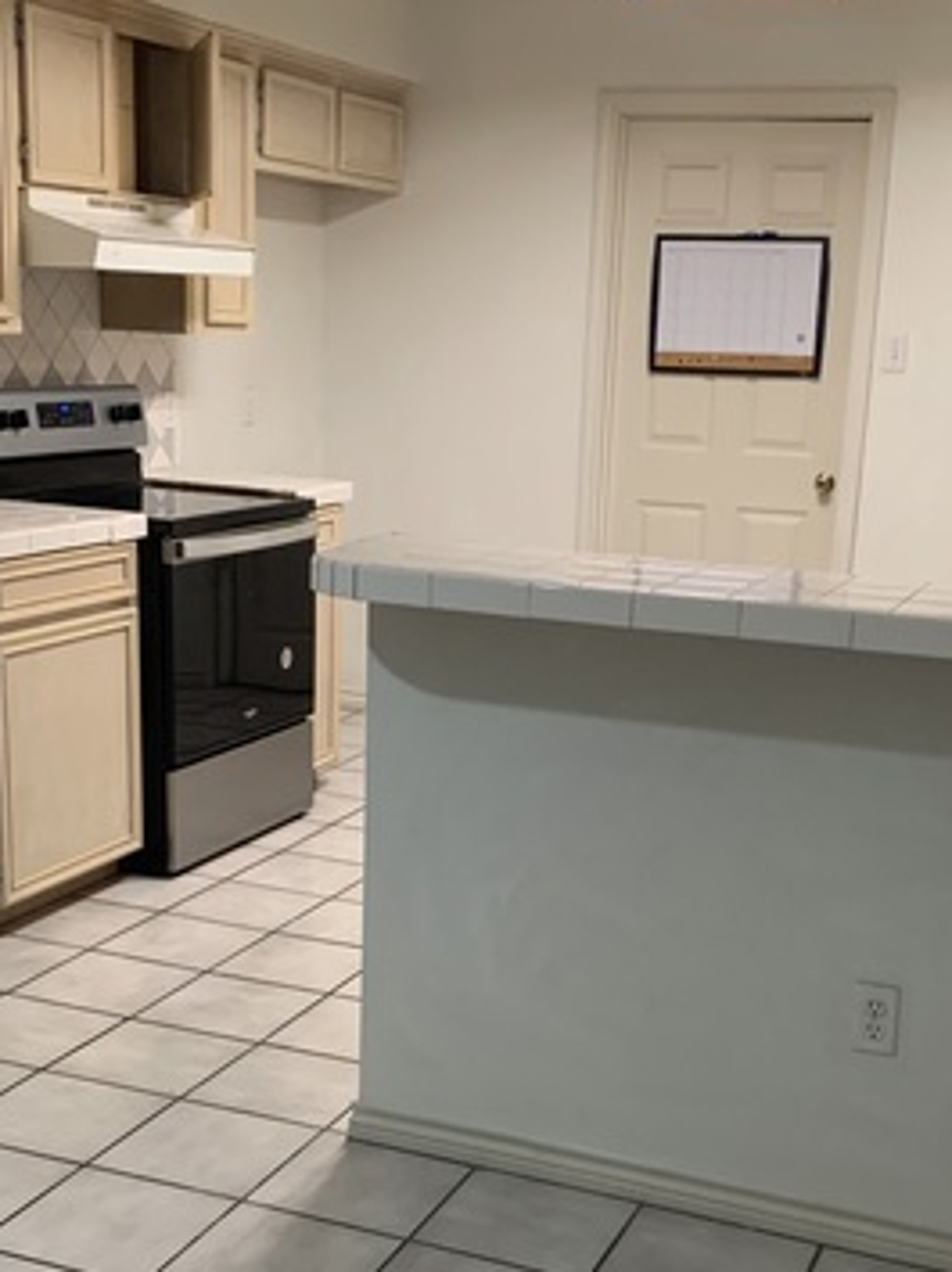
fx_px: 1799
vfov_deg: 38.6
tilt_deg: -18.1
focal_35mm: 49
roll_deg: -0.4
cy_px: 832
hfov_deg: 29.6
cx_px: 485
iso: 200
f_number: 1.8
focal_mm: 4.25
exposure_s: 1/60
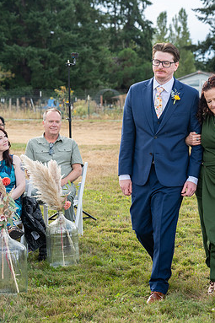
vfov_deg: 19.8
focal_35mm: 103
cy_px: 161
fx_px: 923
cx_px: 159
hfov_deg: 13.2
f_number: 4.5
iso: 400
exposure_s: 1/640
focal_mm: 68
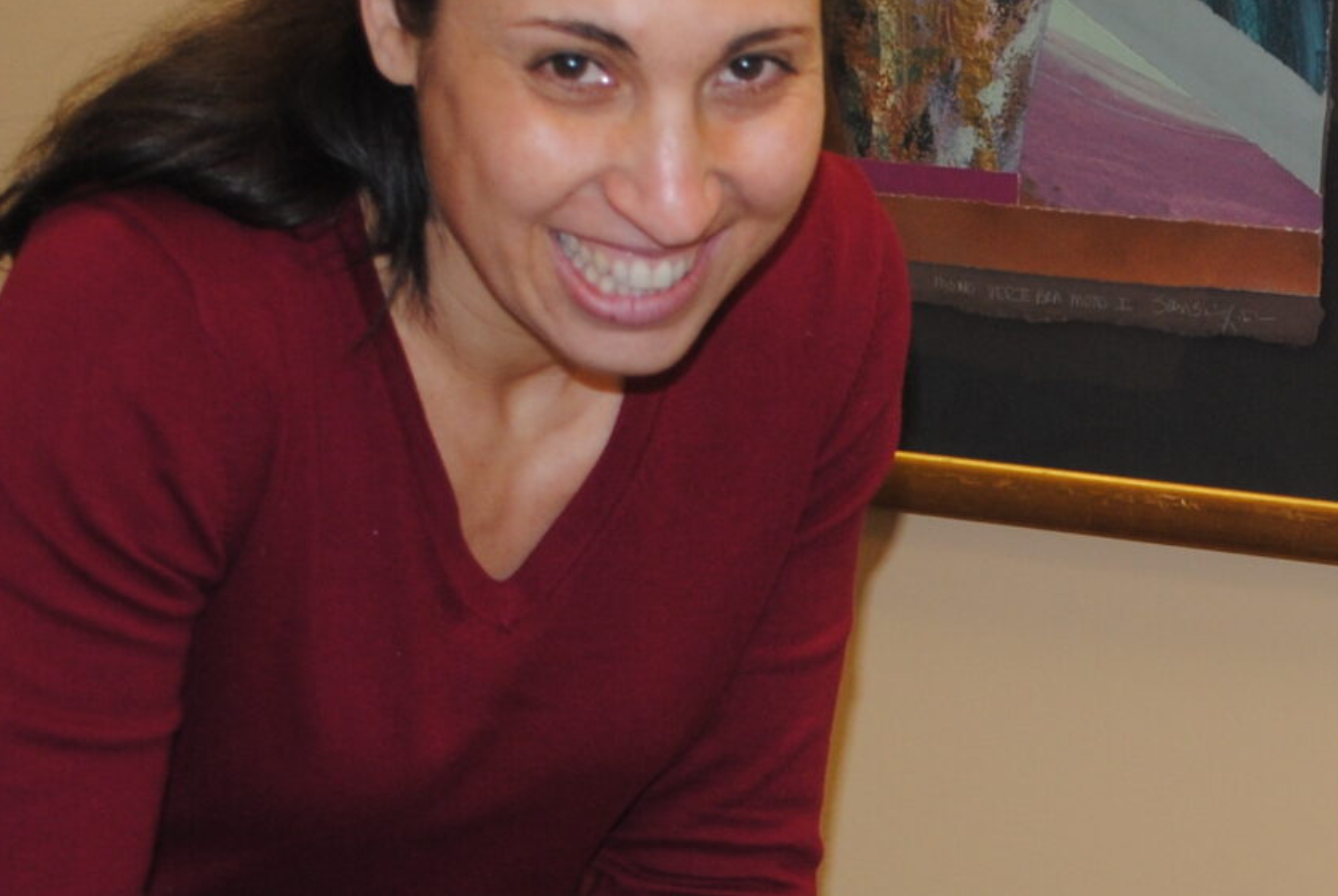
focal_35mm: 119
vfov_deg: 11.5
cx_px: 1285
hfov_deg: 16.9
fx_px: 4429
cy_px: 773
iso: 200
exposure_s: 1/60
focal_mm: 26
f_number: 4.2
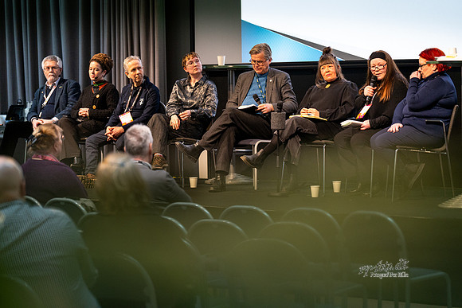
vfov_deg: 10.3
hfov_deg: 15.4
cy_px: 154
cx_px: 231
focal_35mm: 133
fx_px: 1707
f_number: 2.8
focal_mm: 133
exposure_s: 1/160
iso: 5000
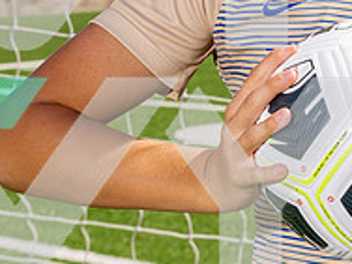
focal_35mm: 163
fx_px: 1657
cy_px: -50
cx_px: 335
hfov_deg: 12.0
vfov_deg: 9.0
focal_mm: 55
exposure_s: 1/250
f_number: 8
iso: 100
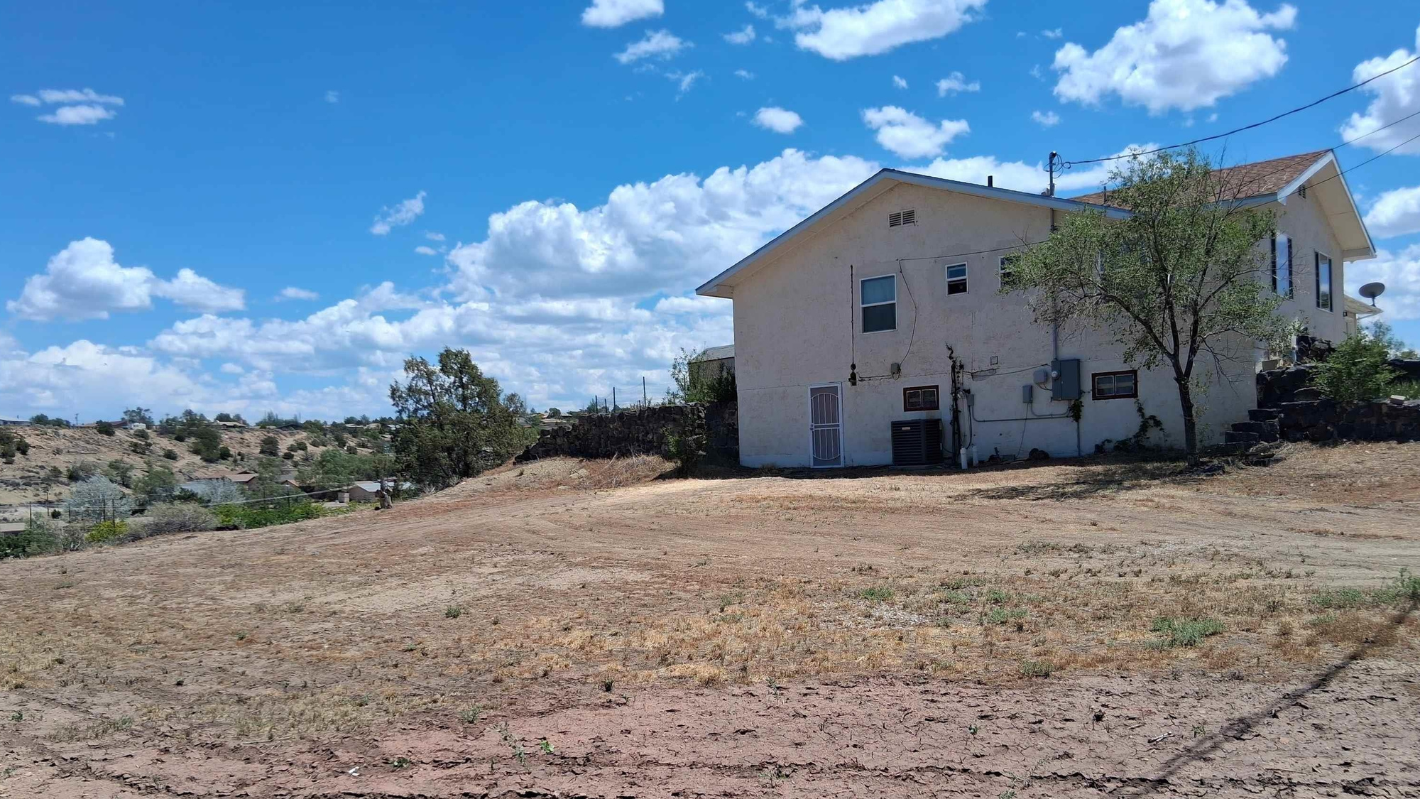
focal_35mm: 29
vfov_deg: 40.0
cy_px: 484
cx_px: 698
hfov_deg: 66.1
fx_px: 1092
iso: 25
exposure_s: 1/723
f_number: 1.8
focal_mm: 3.98
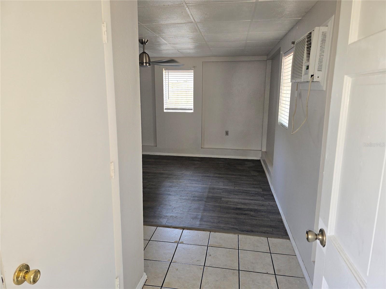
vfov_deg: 58.9
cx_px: 193
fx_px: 256
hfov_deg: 73.9
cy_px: 144
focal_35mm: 23
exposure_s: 1/60
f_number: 1.7
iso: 125
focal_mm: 6.3
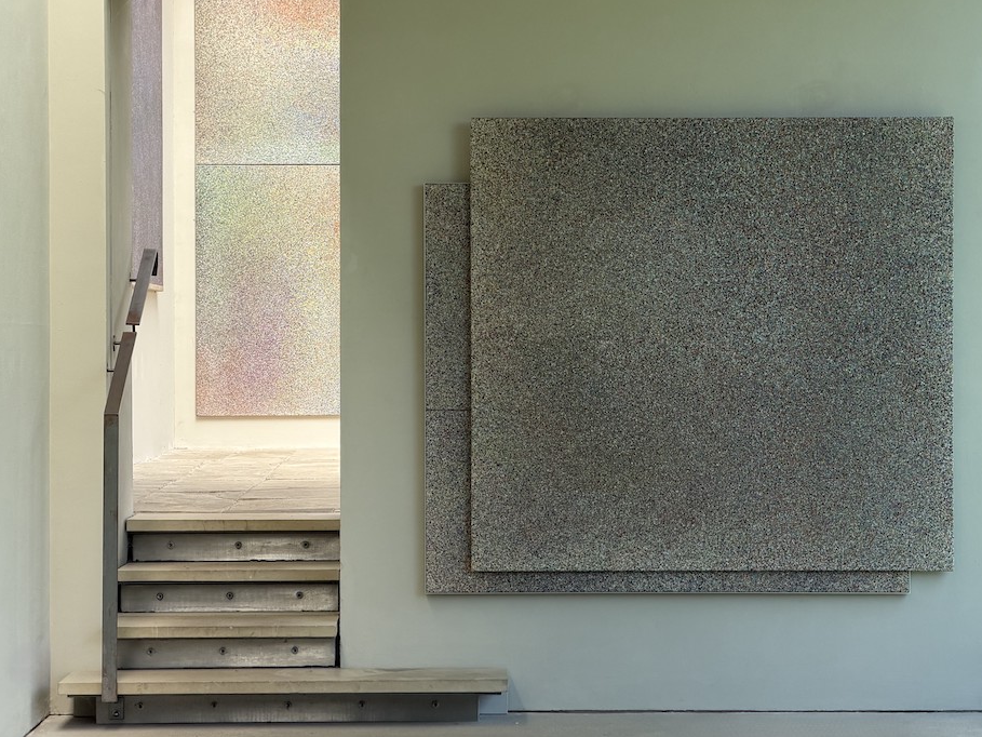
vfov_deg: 13.5
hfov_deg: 17.9
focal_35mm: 110
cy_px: 333
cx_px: 519
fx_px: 3121
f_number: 2.8
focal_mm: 16.89
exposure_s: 1/338
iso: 50
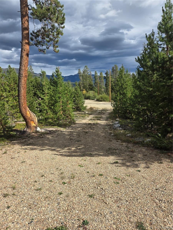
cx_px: 86
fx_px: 153
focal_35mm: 23
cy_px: 115
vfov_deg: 73.9
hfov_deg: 58.9
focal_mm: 5.4
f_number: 1.8
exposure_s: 1/1978
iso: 25
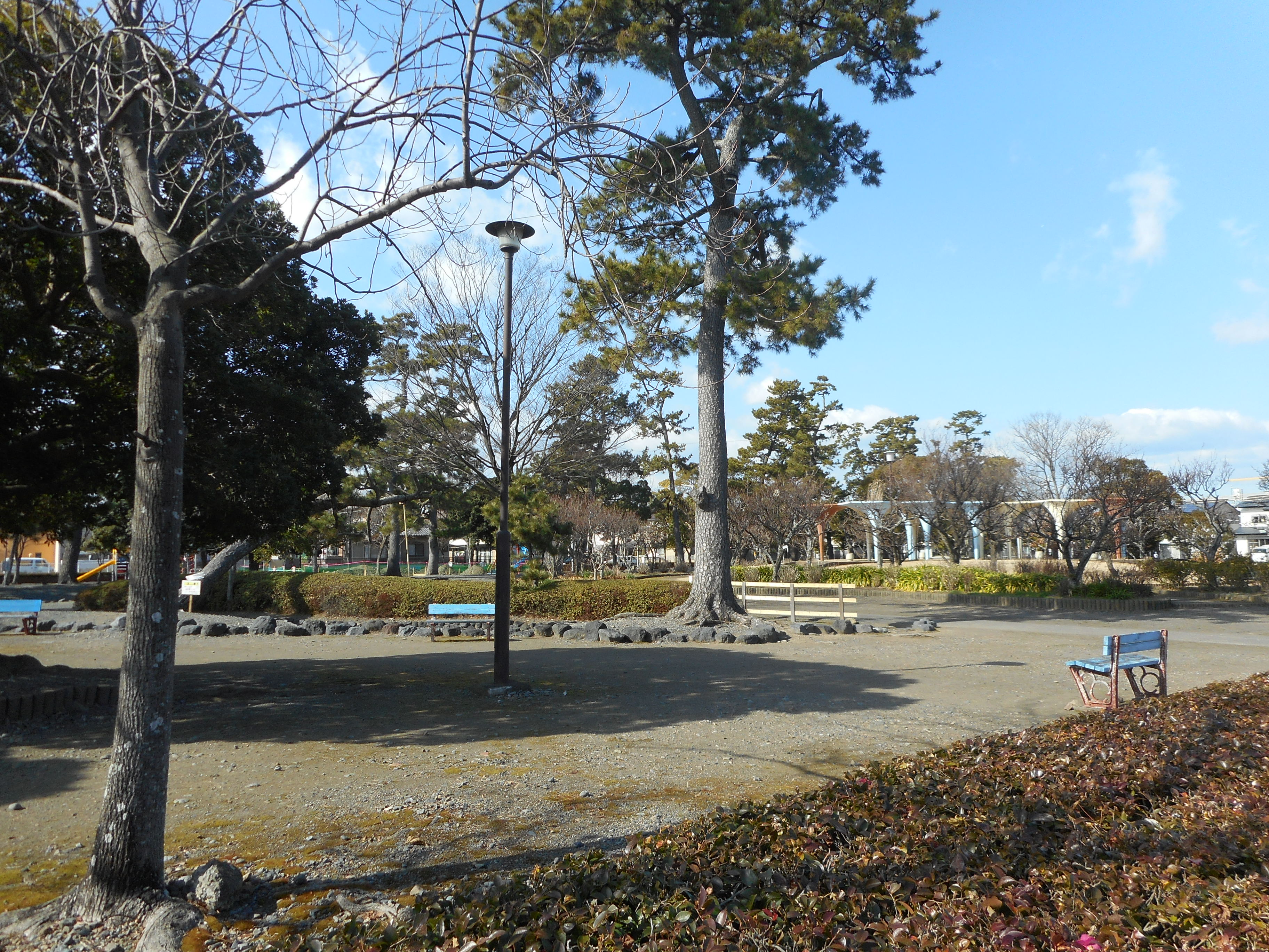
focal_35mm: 25
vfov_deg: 54.9
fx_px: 916
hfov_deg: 69.4
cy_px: 476
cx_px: 634
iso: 80
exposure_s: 1/400
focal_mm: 4.5
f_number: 3.7
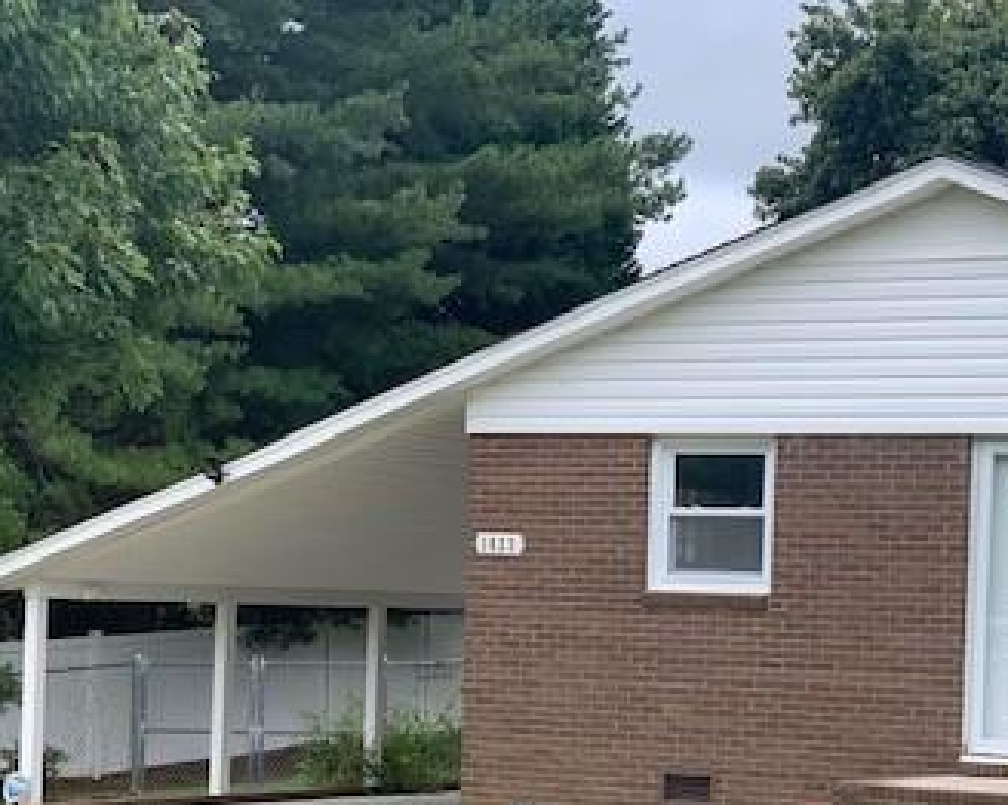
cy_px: 685
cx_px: 904
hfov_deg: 19.0
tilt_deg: +0.8
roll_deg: -2.9
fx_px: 2952
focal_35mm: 99
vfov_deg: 15.4
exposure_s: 1/539
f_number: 2.4
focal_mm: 6
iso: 16
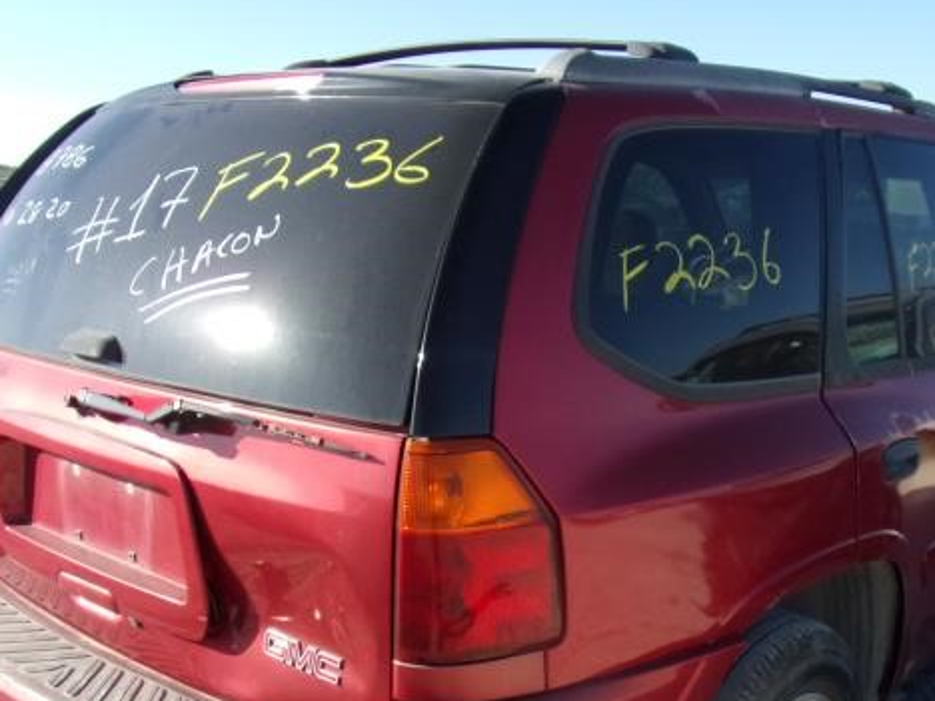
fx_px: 1107
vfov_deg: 34.4
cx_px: 623
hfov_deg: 45.1
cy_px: 521
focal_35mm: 41
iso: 80
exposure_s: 1/600
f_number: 3.3
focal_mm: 4.3
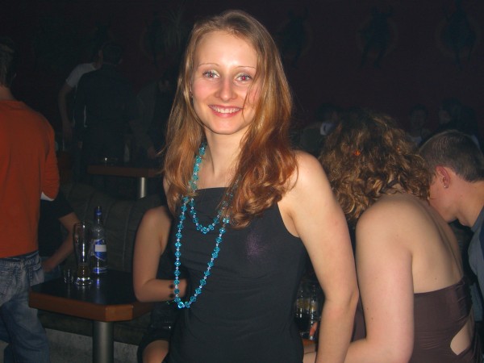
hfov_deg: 41.2
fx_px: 643
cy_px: 182
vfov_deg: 31.5
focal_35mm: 46
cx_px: 242
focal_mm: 9.5
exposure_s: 1/60
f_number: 3.1
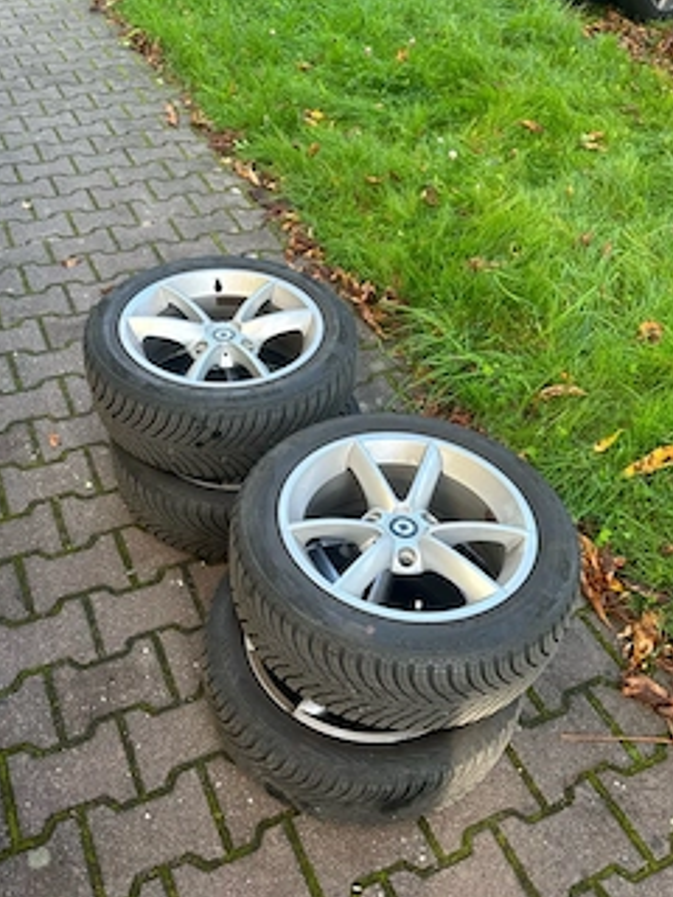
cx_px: 308
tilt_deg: -45.8
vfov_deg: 59.9
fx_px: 778
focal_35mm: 30
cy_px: 474
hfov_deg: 46.8
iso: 64
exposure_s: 1/161
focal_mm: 6.86
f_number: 1.78
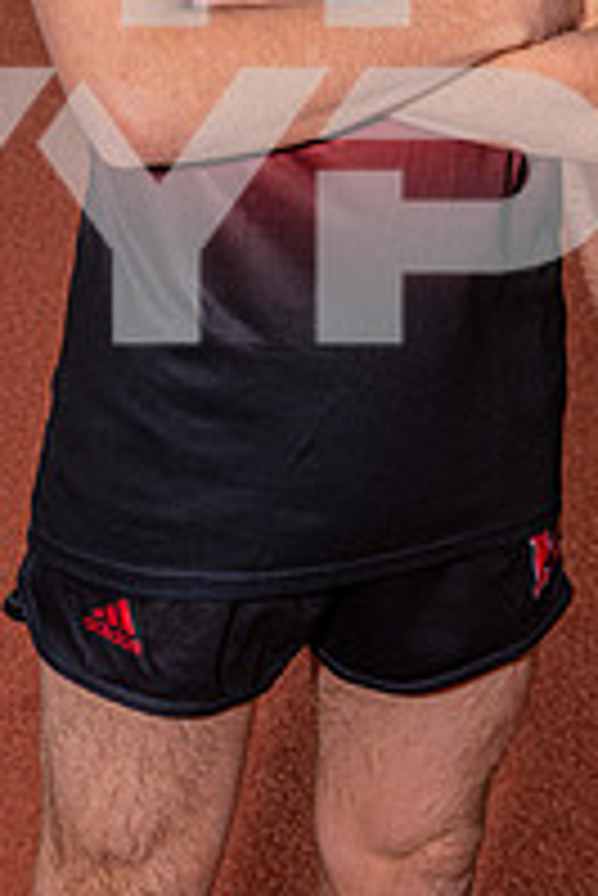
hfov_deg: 8.7
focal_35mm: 158
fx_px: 3930
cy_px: -108
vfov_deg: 12.7
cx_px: 274
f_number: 9
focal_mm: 70
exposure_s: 1/250
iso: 100
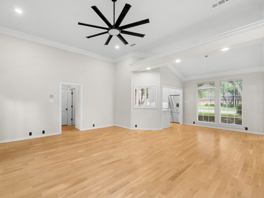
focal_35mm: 15
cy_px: 104
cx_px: 116
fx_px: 114
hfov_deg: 97.7
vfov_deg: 81.7
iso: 250
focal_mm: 13
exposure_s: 2
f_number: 8
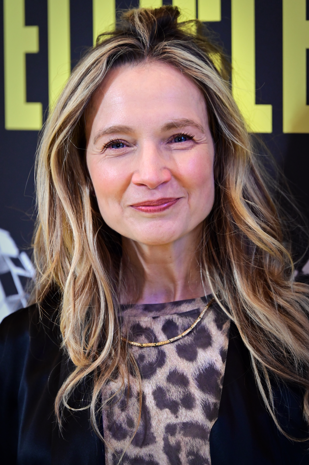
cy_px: 232
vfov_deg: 10.3
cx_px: 154
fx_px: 2578
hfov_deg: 6.9
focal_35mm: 200
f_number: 6.3
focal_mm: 200
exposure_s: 1/200
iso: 4500
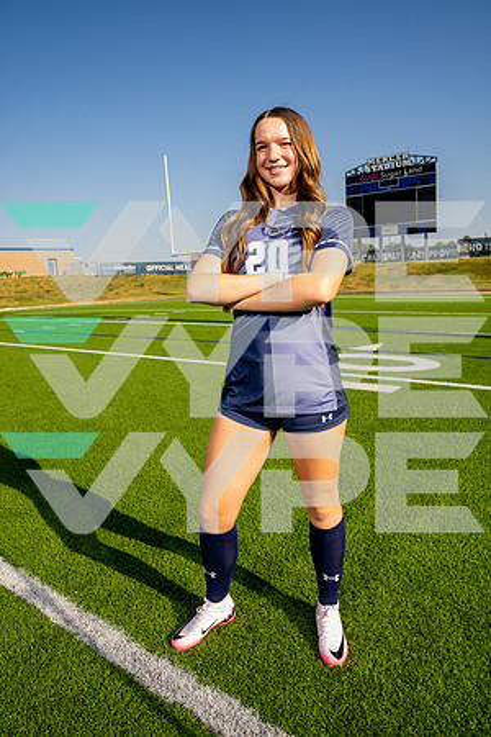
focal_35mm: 24
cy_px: 368
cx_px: 246
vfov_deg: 73.7
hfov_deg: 53.1
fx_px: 491
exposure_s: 1/125
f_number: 7.1
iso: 50
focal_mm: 24
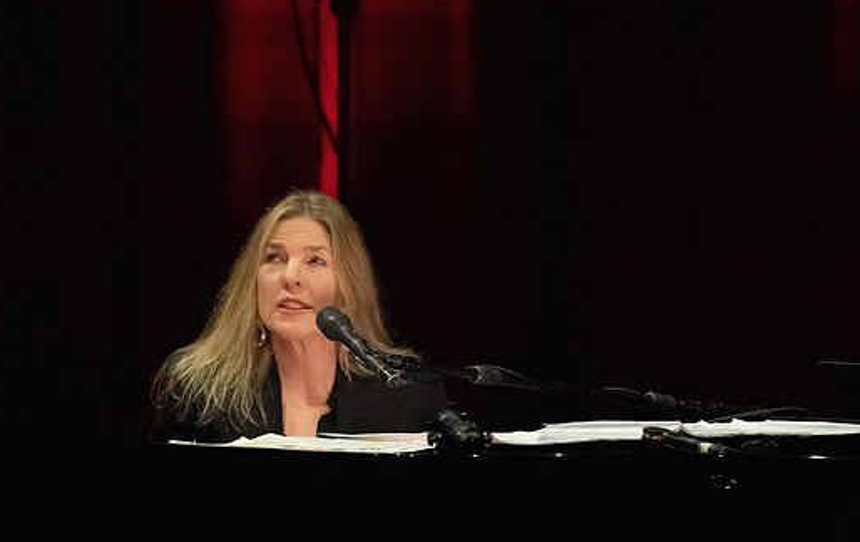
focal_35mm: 604
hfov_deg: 3.5
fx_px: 14191
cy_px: 329
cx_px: 491
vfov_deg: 2.2
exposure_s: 1/320
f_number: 8
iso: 16000
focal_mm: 400
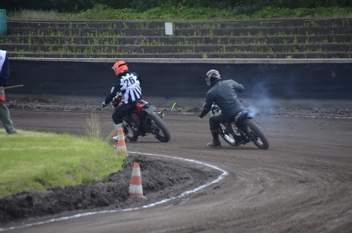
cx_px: 176
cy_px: 116
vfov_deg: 3.7
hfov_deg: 5.5
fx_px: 3659
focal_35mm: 375
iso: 400
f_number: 6.3
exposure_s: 1/500
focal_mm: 250
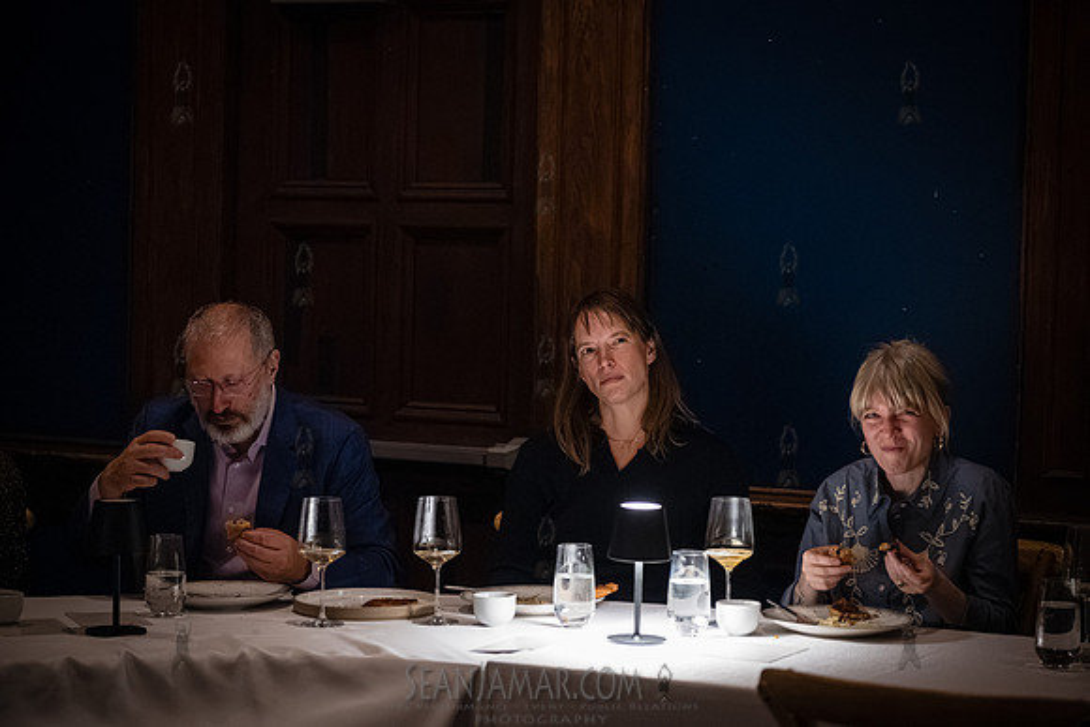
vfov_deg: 16.3
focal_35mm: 84
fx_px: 2544
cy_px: 364
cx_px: 545
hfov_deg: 24.2
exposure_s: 1/160
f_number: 2.8
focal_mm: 84
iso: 12800
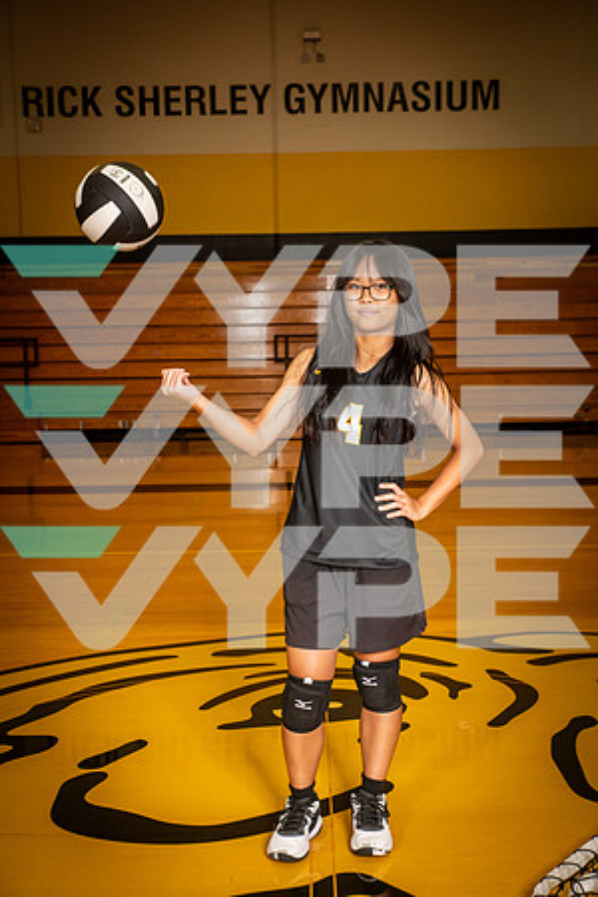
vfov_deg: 42.7
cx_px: 299
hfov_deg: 29.2
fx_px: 1146
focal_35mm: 46
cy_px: 448
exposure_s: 1/320
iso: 800
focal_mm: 46
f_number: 7.1
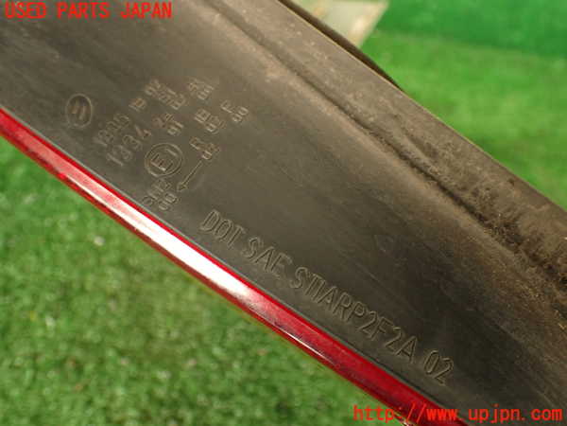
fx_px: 524
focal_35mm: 32
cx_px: 284
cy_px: 213
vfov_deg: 44.2
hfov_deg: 56.8
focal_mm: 5.79
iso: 200
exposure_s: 1/30
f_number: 2.4
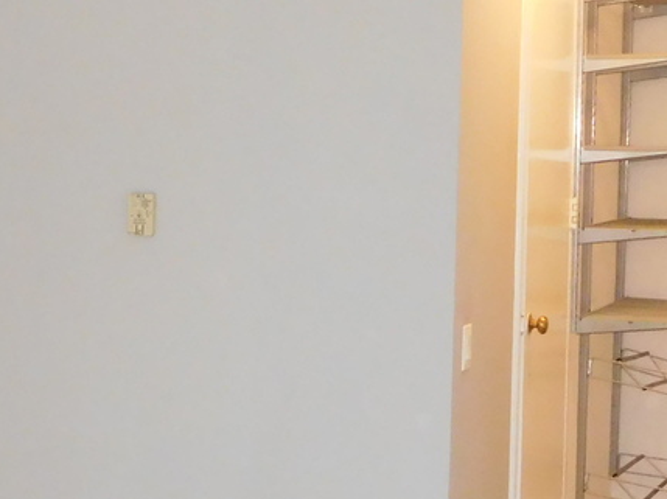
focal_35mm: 84
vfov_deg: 17.5
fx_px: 1617
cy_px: 193
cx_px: -14
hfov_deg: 22.3
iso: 640
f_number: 3.4
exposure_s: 1/30
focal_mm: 4.5
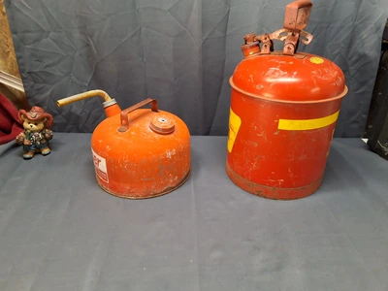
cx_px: 194
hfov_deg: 63.4
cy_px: 146
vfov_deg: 49.7
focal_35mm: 28
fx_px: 314
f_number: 1.9
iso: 160
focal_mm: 2.91
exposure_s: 1/30
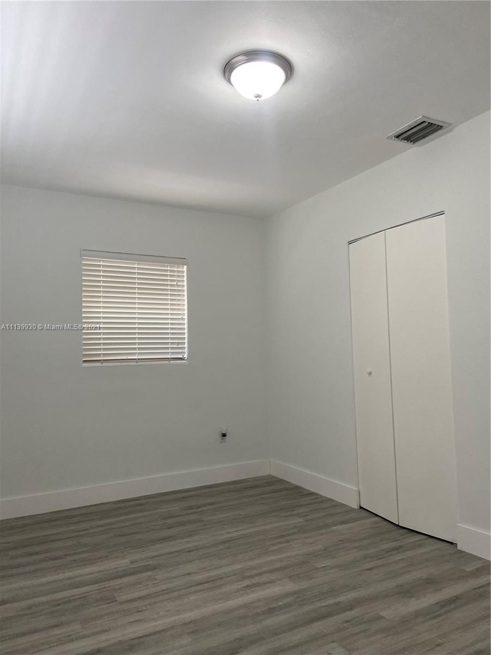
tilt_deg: +3.9
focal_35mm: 26
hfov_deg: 53.1
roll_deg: +1.8
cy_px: 328
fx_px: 492
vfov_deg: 67.3
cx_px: 246
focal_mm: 4.25
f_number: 1.8
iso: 125
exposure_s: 1/120
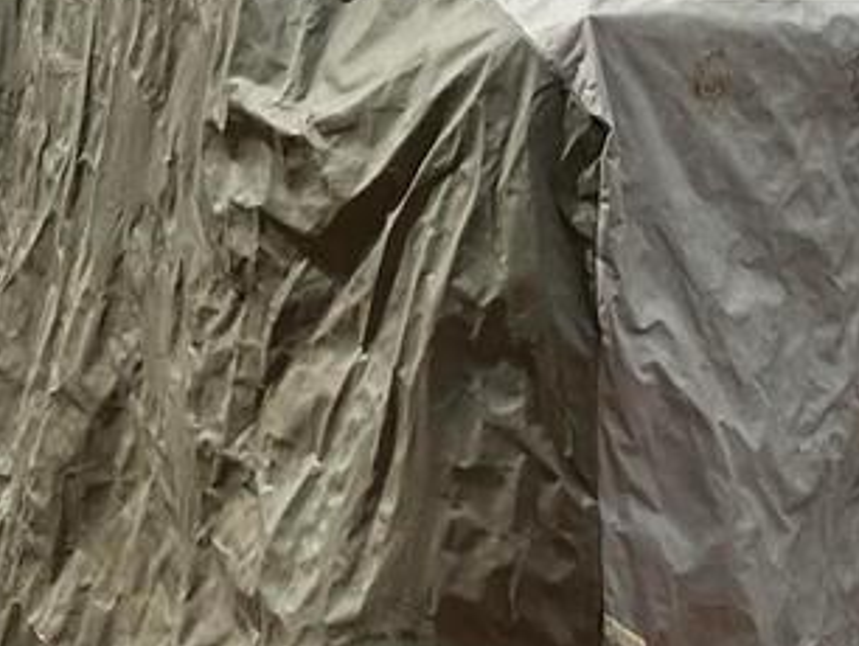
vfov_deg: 8.5
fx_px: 4321
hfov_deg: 11.2
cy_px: -87
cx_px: -31
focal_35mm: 174
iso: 32
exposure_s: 1/2899
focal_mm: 4.25
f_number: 1.8
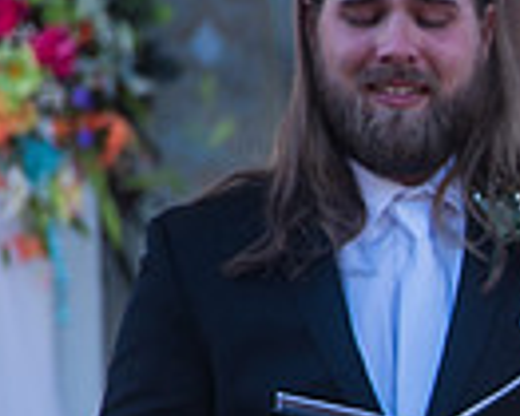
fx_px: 12814
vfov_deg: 1.9
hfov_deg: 2.3
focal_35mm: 832
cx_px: 1100
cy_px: 731
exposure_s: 1/400
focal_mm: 200
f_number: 3.5
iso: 100
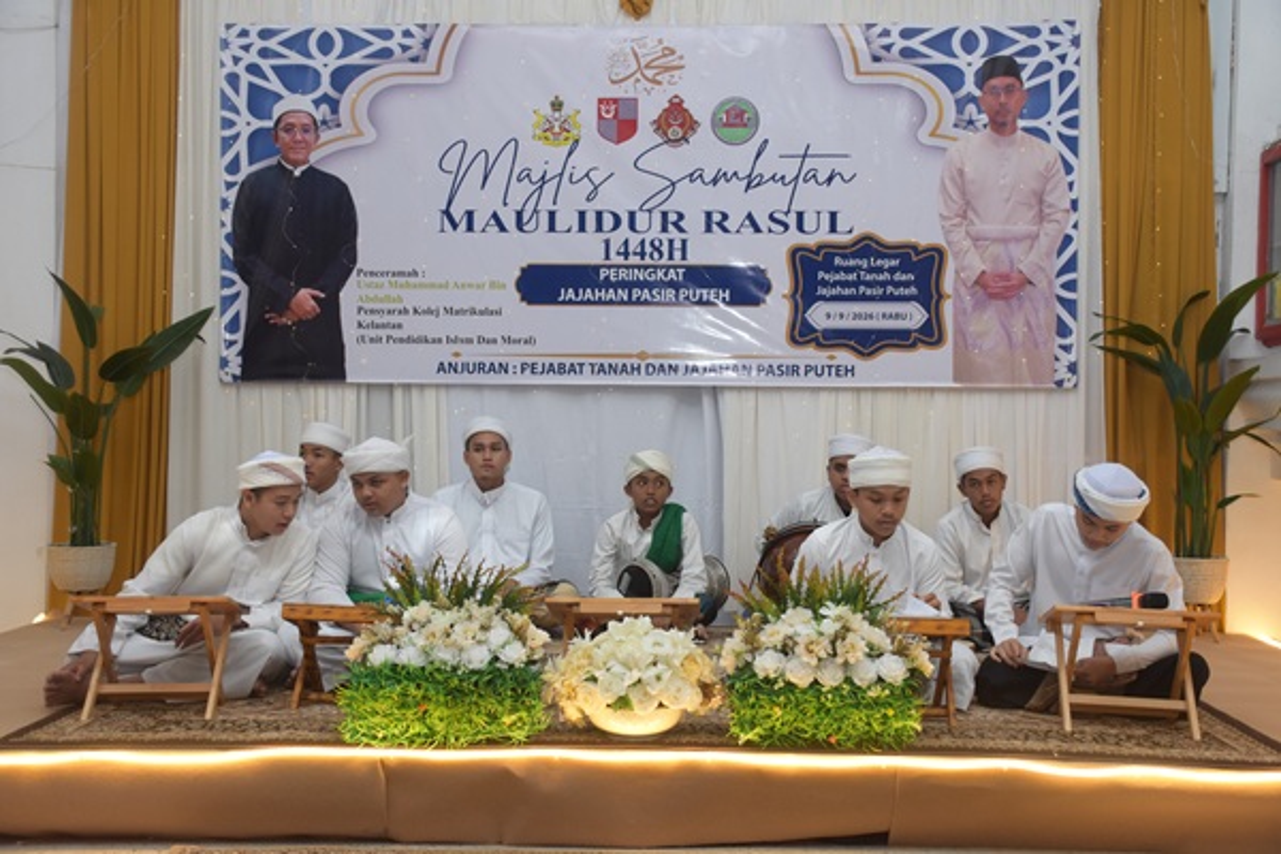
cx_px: 640
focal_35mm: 40
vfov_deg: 33.0
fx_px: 1441
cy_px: 427
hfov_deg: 47.9
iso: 1000
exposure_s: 1/250
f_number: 5
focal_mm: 27
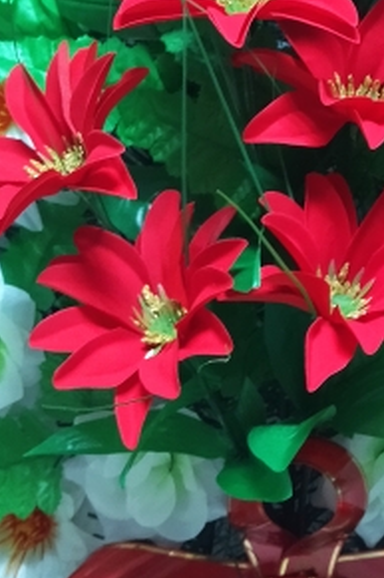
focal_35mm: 97
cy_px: 159
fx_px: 1554
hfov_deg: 13.9
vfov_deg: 20.9
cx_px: 358
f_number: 1.79
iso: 259
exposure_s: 1/33
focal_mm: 4.74
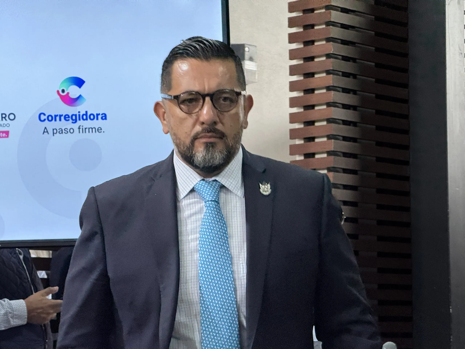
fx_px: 1612
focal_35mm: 120
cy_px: 174
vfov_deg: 12.3
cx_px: 232
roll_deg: +0.5
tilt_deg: +6.8
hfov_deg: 16.4
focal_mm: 15.66
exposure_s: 1/60
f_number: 2.8
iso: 160
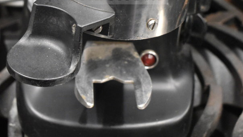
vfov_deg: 13.7
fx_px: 554
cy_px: -28
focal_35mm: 86
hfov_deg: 24.7
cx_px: 123
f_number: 4.8
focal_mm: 36
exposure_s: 1/80
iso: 6400
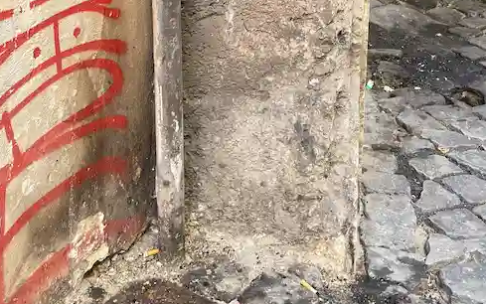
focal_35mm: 91
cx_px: 282
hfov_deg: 22.8
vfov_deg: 13.8
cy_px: -86
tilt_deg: -16.3
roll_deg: -1.5
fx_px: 1206
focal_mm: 6.76
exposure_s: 1/111
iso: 100
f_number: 1.78
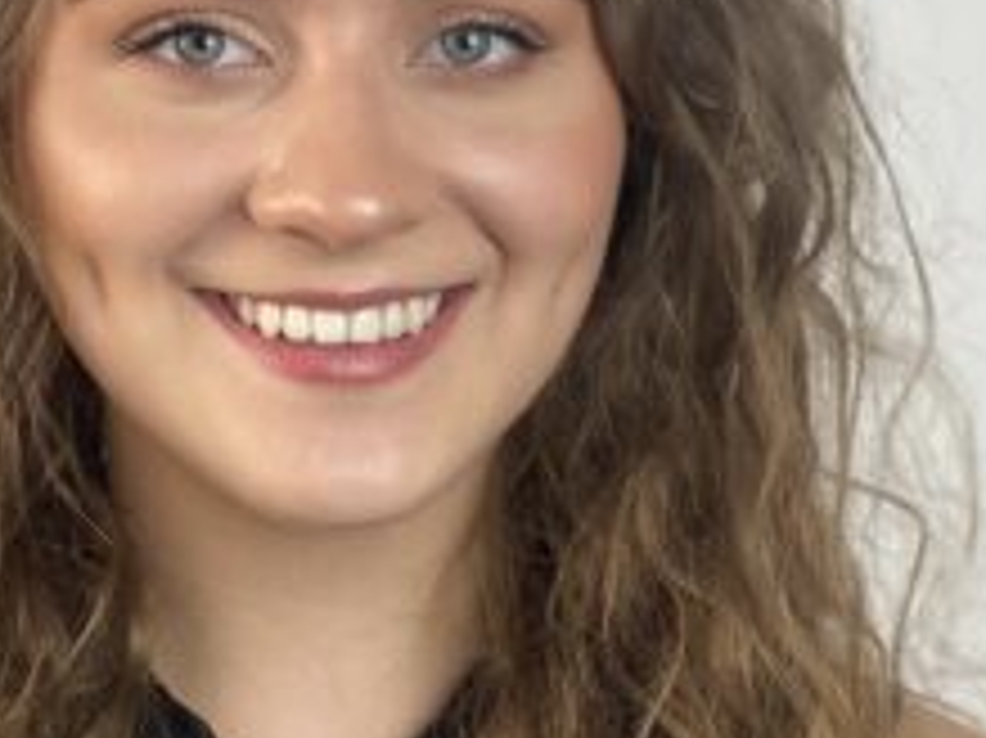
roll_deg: -1.9
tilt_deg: -3.0
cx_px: 257
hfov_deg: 15.2
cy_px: 310
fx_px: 3672
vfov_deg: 11.5
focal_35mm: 129
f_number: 2
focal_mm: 6
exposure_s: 1/100
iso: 80
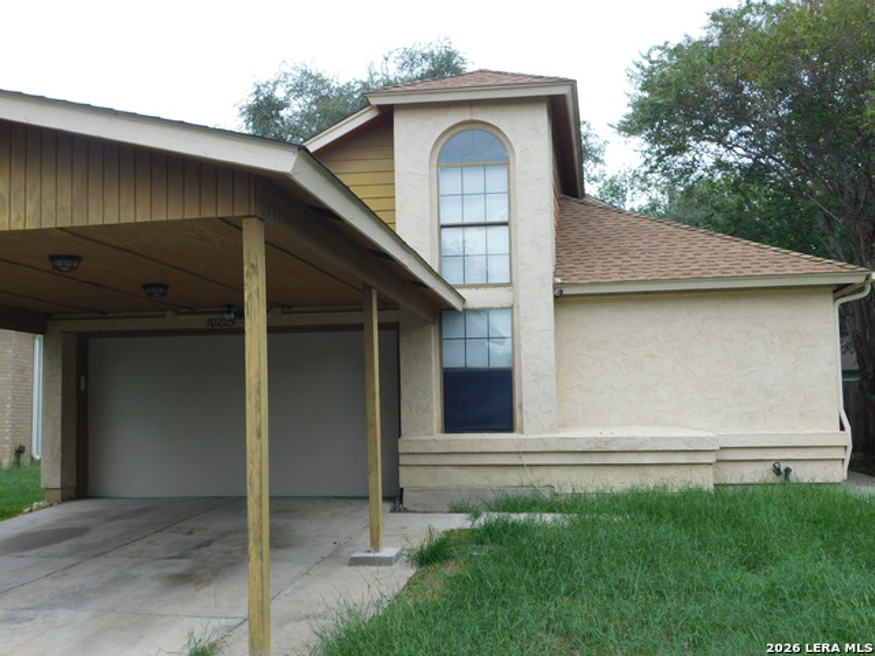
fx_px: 1011
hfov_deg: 46.8
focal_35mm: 40
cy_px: 328
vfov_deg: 36.0
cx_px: 438
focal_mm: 7.1
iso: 125
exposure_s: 1/200
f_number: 3.6
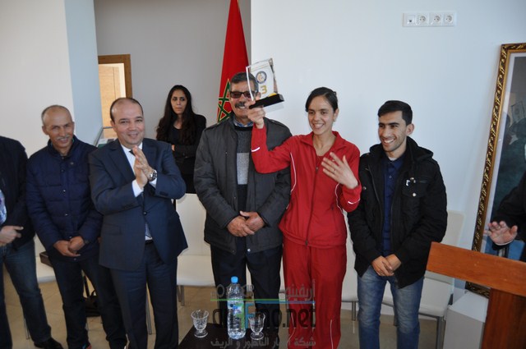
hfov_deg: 67.4
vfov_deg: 47.8
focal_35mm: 27
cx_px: 263
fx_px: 394
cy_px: 174
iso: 250
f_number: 3.5
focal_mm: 18
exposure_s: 1/200
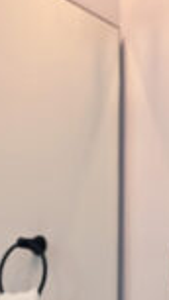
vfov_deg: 20.5
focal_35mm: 98
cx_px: 84
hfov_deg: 12.3
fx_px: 781
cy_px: 348
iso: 200
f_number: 5
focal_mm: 14
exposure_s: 1/100
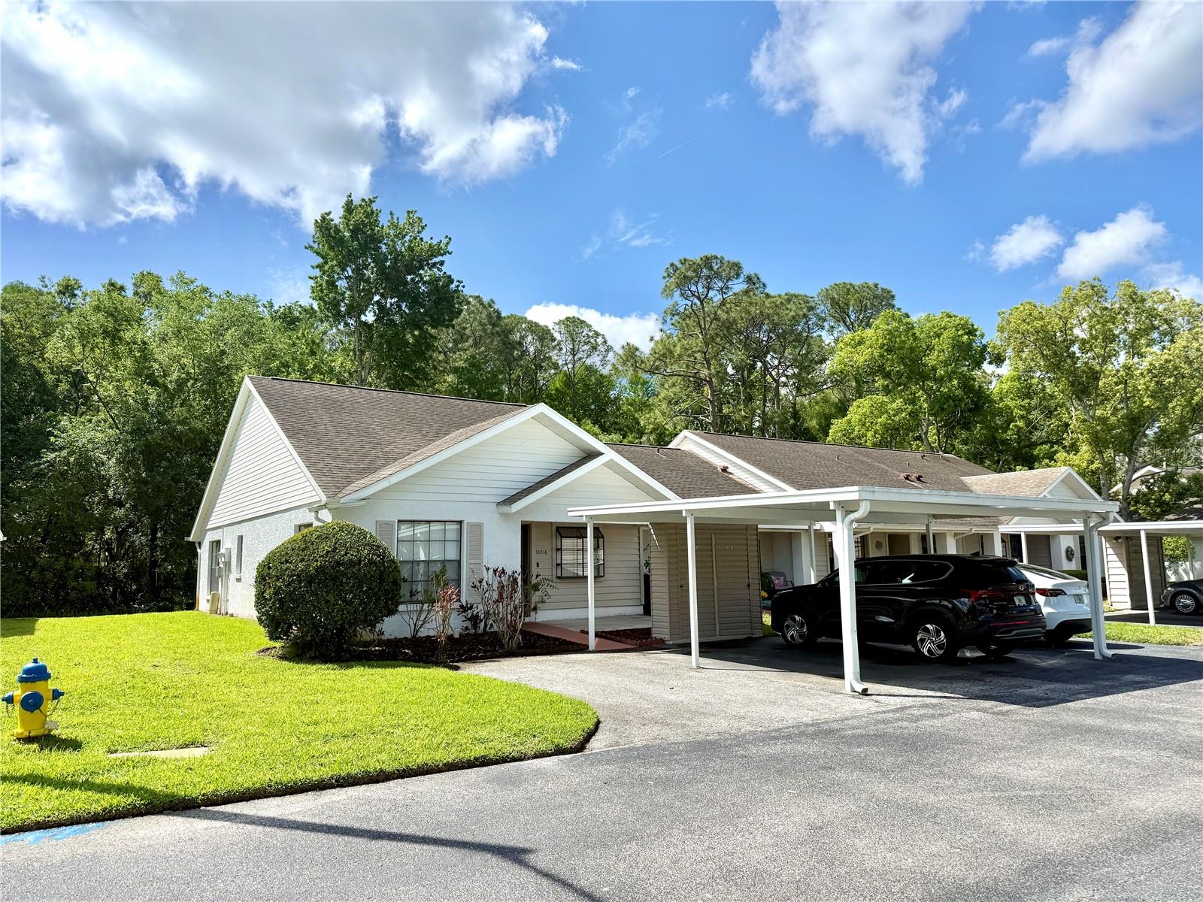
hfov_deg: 71.6
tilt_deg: +7.6
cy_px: 451
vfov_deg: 56.8
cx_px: 602
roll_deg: +0.9
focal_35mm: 24
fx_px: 834
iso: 80
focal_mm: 6.76
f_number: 1.78
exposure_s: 1/5319
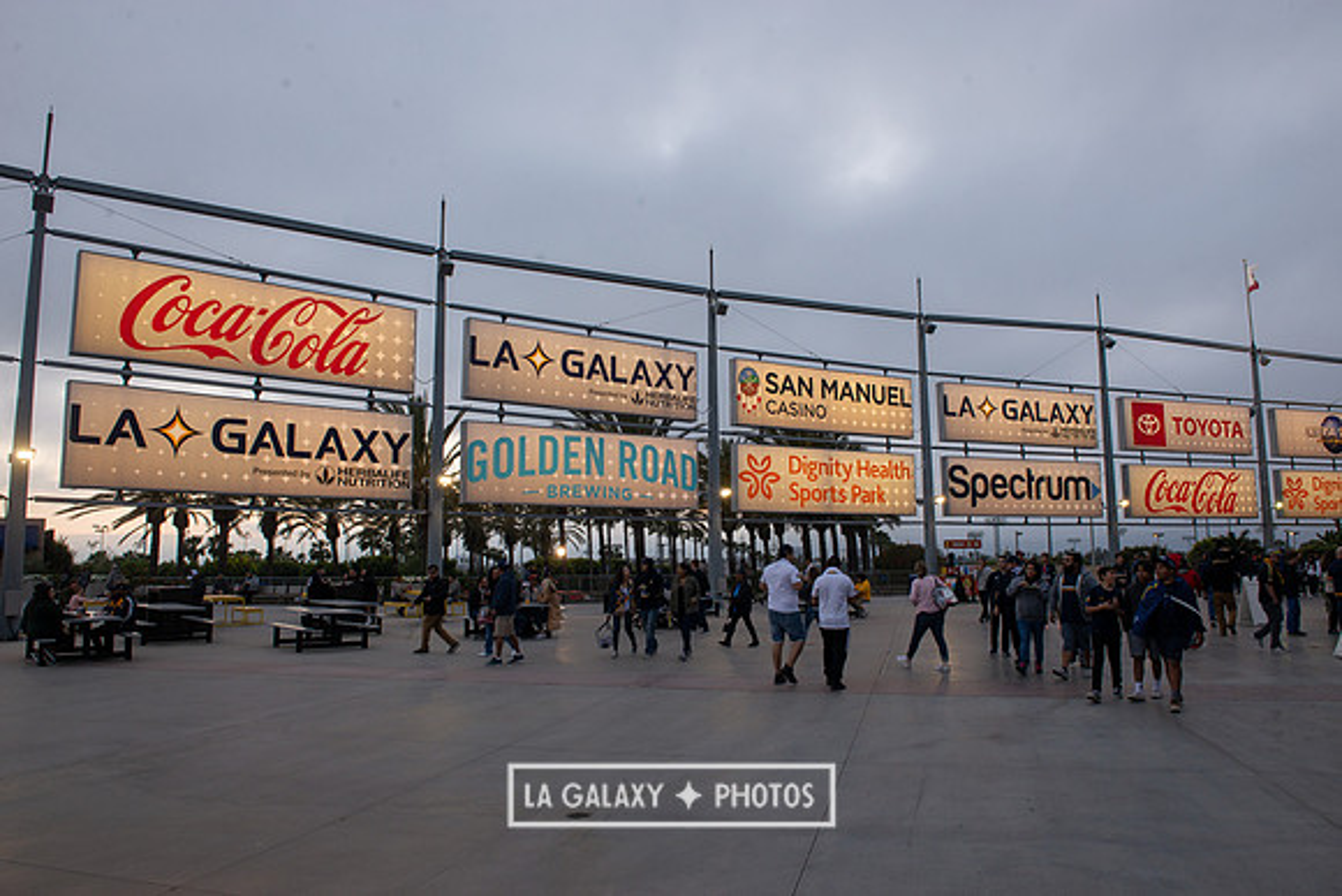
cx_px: 671
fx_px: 895
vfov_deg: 53.2
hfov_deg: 73.7
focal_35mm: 24
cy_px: 448
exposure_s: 1/80
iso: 400
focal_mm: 24
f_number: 11
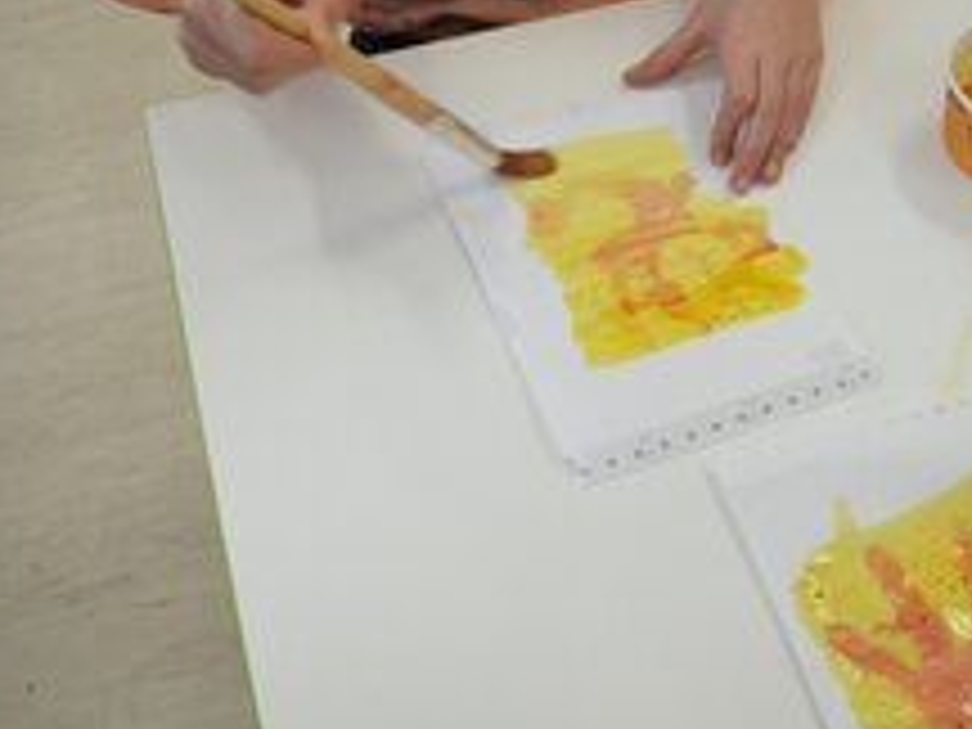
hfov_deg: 39.3
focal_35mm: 48
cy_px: 331
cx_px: 634
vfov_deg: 30.2
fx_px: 1348
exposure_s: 1/80
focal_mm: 18
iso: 800
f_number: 3.5
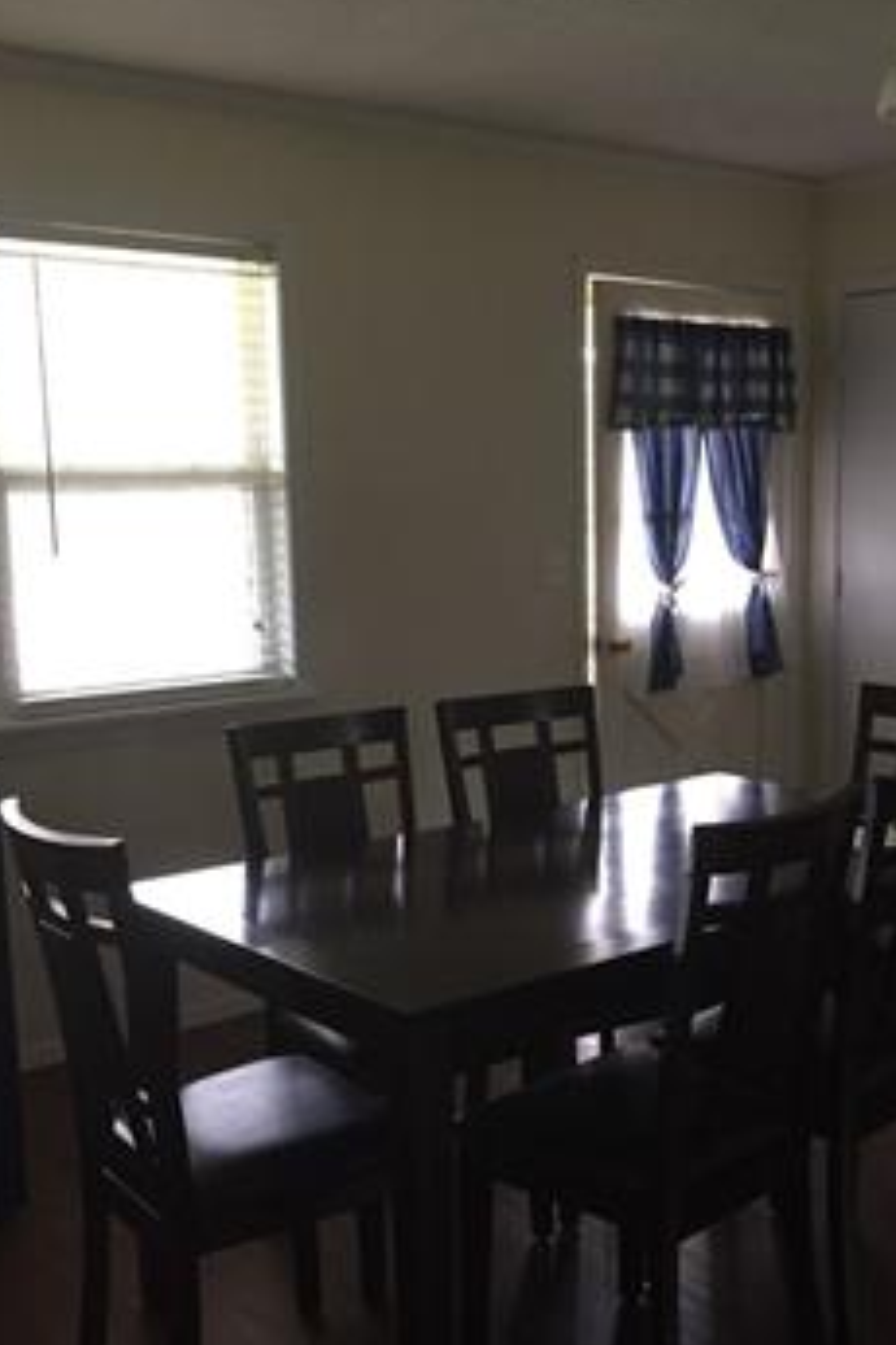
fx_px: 1568
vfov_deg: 46.4
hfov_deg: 31.8
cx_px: 549
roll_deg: +1.0
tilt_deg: -8.7
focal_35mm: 42
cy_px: 721
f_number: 2.2
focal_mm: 4.15
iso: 125
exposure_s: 1/30
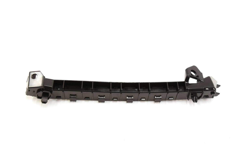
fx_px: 294
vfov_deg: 30.9
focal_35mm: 44
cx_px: 122
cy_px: 81
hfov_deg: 44.9
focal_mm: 29
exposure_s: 1/125
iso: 400
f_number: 5.6
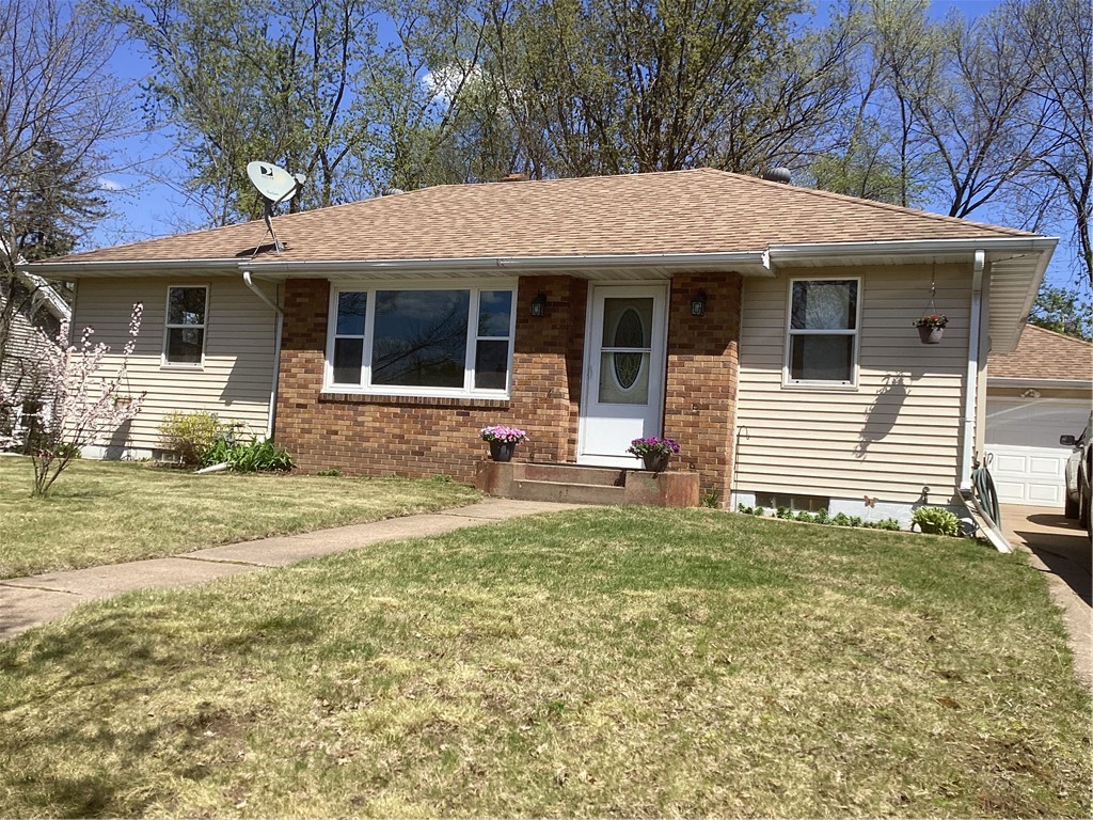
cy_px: 410
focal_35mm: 31
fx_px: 979
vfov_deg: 45.4
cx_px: 546
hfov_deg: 58.4
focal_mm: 3.3
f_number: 2.4
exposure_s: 1/1294
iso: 25
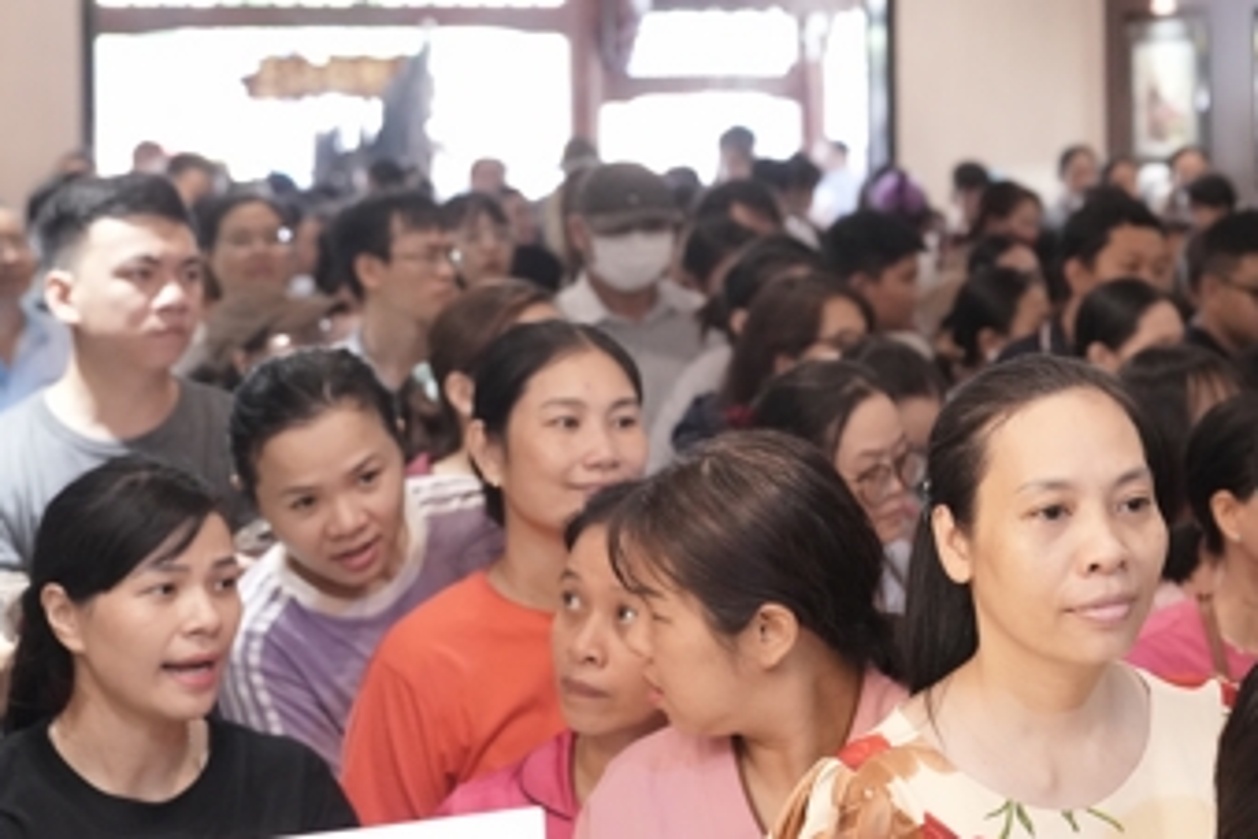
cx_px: 1024
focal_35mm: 69
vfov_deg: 19.5
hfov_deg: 28.6
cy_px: 128
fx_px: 2411
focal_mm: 36
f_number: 2.8
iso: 6400
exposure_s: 1/160
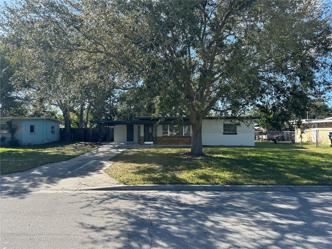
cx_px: 166
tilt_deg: +2.1
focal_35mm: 24
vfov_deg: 56.8
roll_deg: -0.7
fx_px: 230
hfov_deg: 71.6
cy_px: 124
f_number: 1.78
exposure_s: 1/1664
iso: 80
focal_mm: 6.86
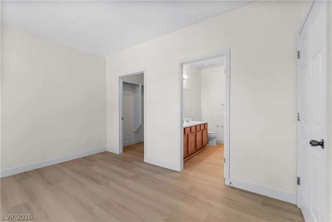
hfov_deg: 100.4
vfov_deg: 77.3
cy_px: 111
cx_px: 166
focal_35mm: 15
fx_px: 138
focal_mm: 10
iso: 400
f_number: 8
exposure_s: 1/6
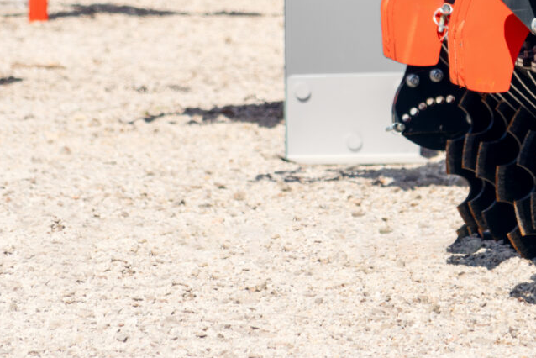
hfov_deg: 3.2
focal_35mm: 645
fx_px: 9607
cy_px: -122
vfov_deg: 2.1
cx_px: 339
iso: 100
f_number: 6.3
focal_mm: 201
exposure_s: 1/320
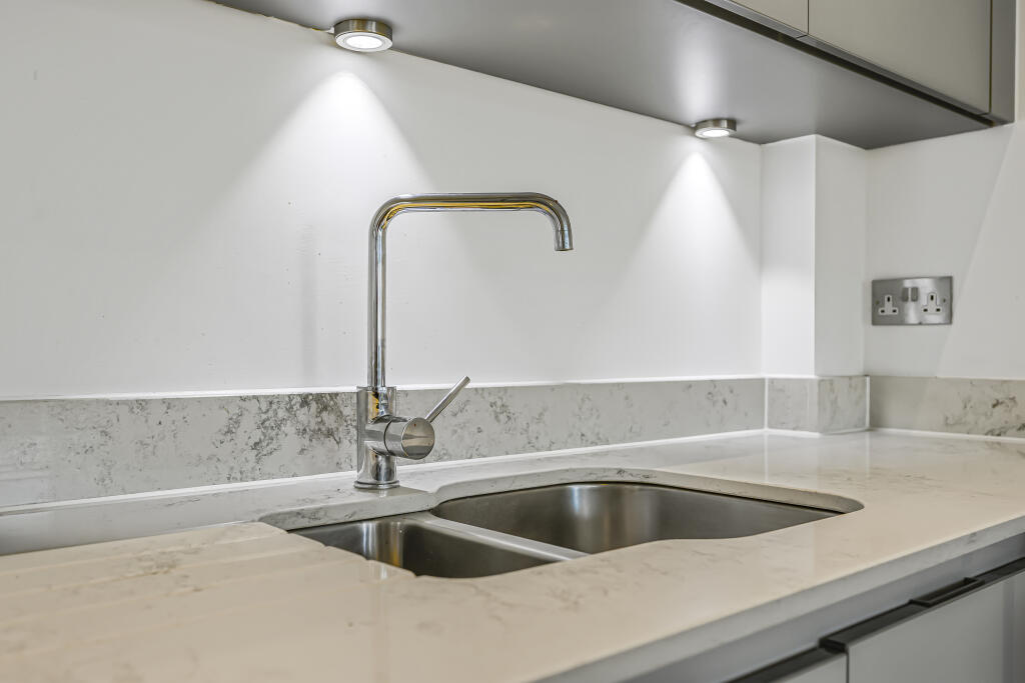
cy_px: 342
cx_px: 512
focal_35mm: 30
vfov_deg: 43.6
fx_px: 854
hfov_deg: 61.9
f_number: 5
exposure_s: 1/30
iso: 160
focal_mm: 30
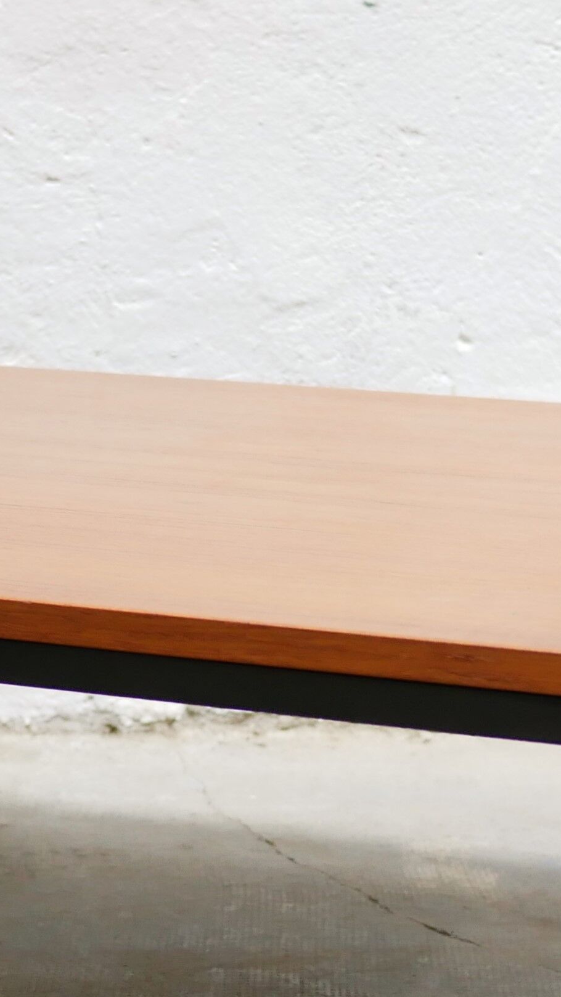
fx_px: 3199
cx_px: 235
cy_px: 640
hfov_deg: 10.0
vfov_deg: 17.7
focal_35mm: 121
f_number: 1.7
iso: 500
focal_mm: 20
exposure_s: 1/60
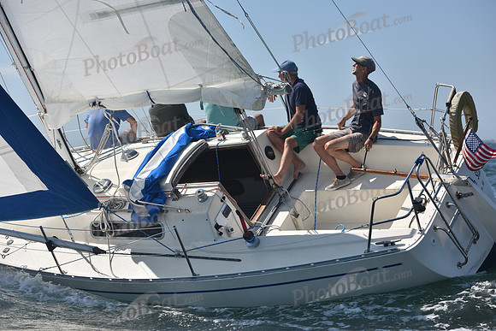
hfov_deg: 22.1
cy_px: 166
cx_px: 248
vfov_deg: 14.9
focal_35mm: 92
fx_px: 1268
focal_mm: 92
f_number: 5.6
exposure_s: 1/1000
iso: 250
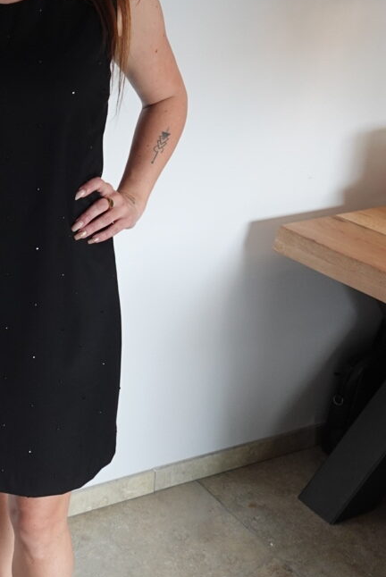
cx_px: -75
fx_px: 802
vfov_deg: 39.5
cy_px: 258
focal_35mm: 50
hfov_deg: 24.5
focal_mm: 7.6
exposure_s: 1/80
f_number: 2
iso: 250
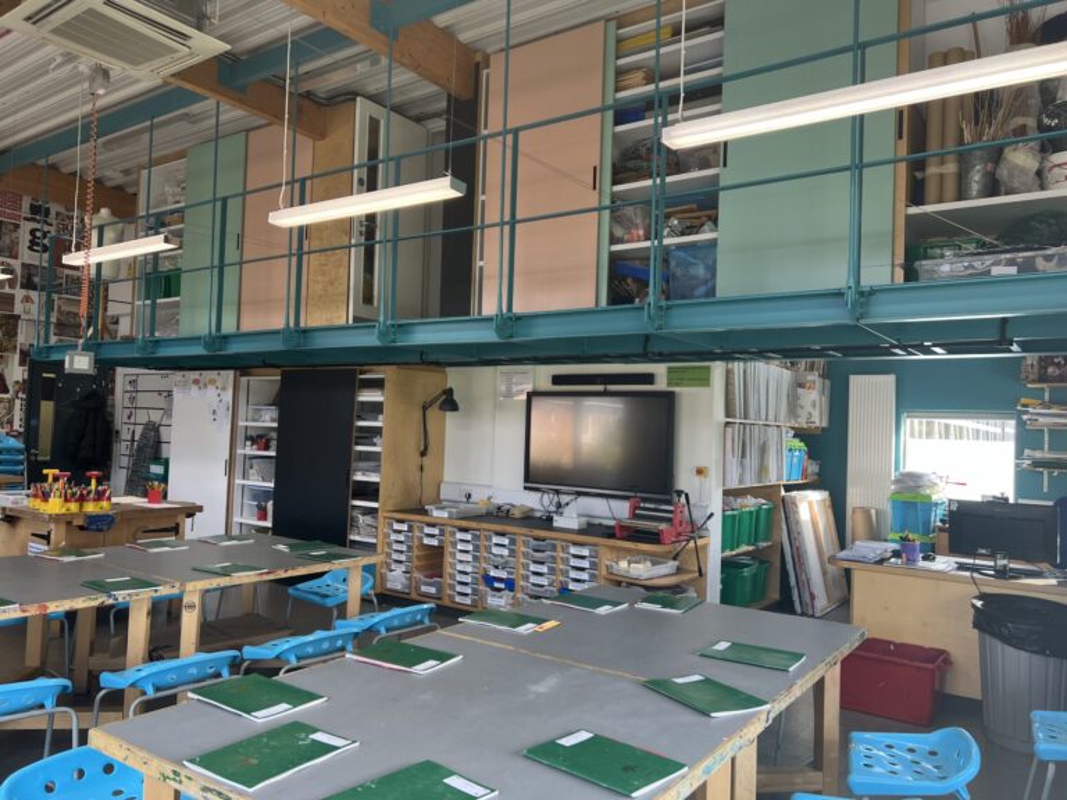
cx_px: 534
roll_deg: -2.6
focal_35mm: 26
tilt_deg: +2.7
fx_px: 801
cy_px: 400
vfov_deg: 53.1
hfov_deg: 67.3
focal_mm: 5.7
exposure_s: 1/100
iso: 40
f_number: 1.5
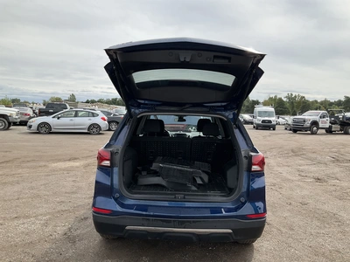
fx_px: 293
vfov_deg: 48.2
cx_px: 175
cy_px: 131
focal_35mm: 29
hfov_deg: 61.7
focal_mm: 3
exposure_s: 1/1534
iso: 25
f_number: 1.8
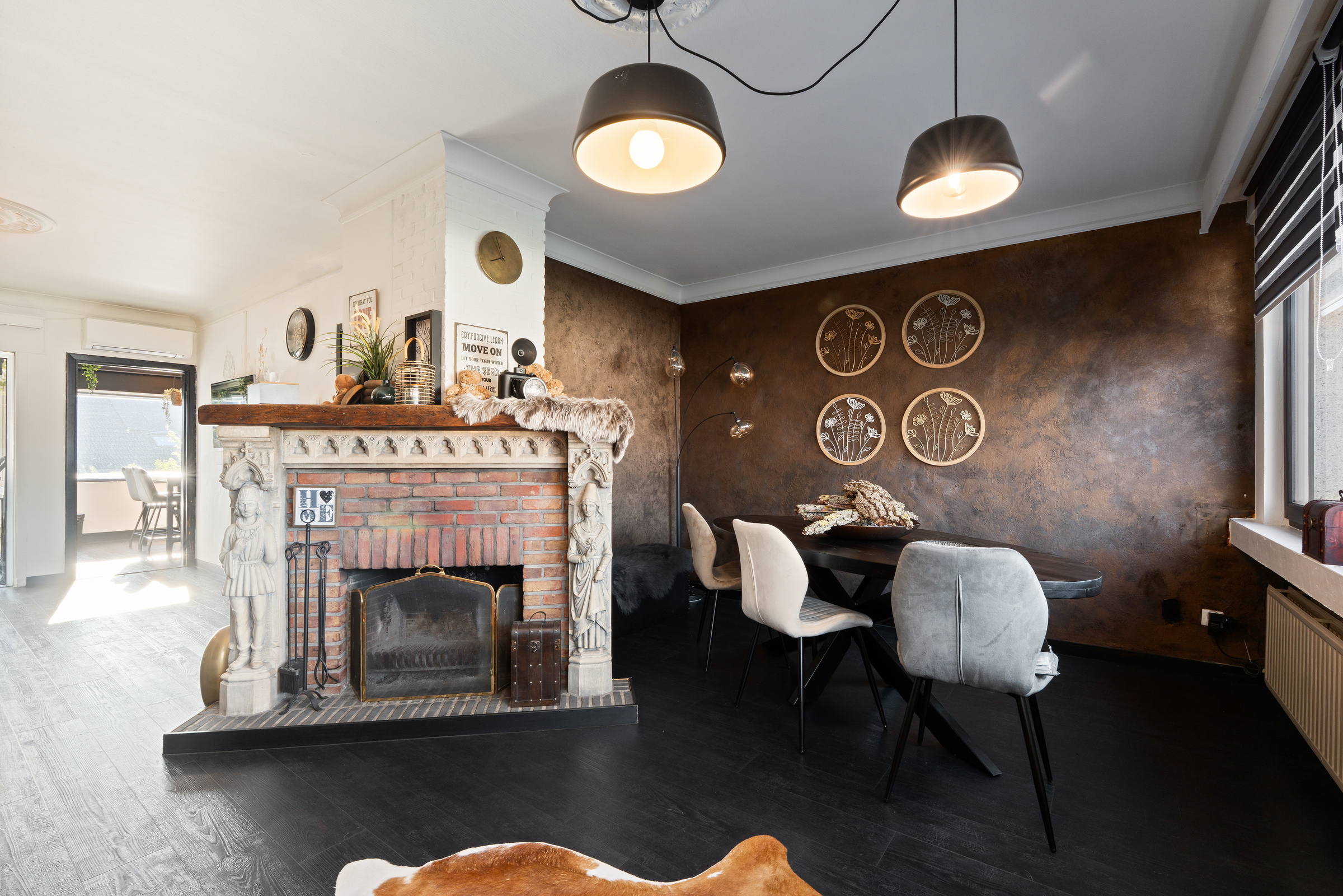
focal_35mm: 16
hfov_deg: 96.7
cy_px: 448
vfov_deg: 73.7
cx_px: 672
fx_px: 597
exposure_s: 1/2
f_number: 11
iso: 250
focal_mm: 16
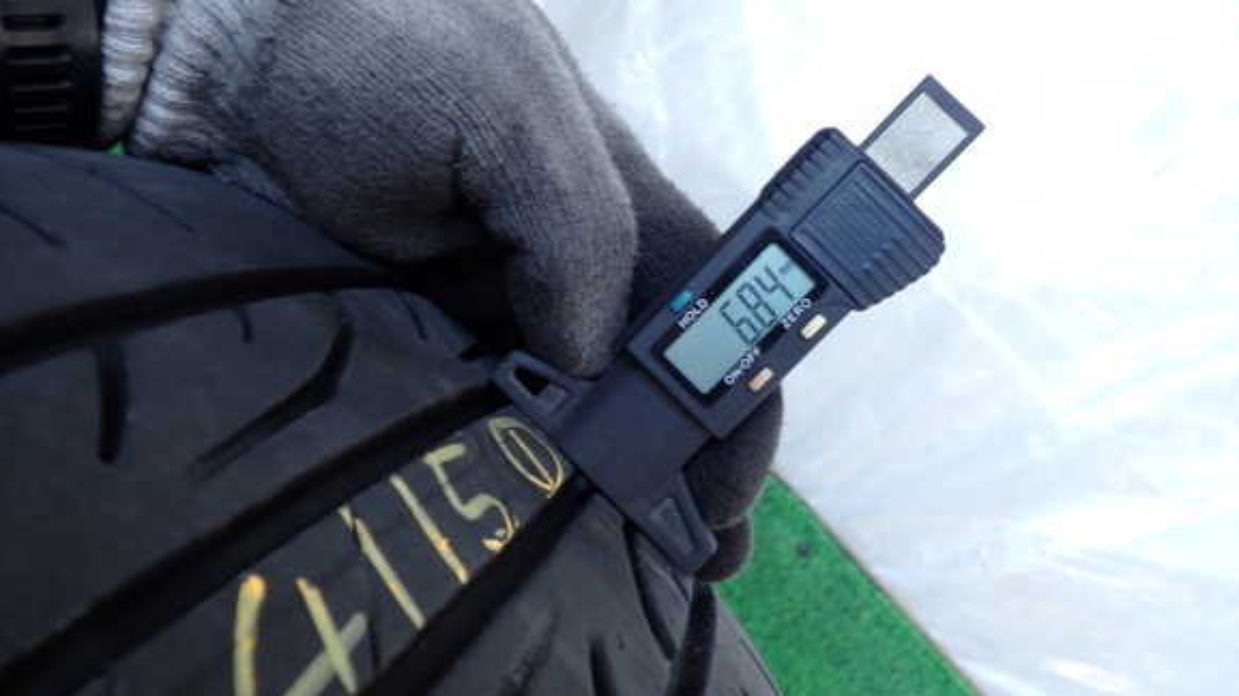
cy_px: 397
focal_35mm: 34
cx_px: 642
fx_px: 1117
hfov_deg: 58.0
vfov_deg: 34.6
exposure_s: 1/125
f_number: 2.3
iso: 100
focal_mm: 5.4
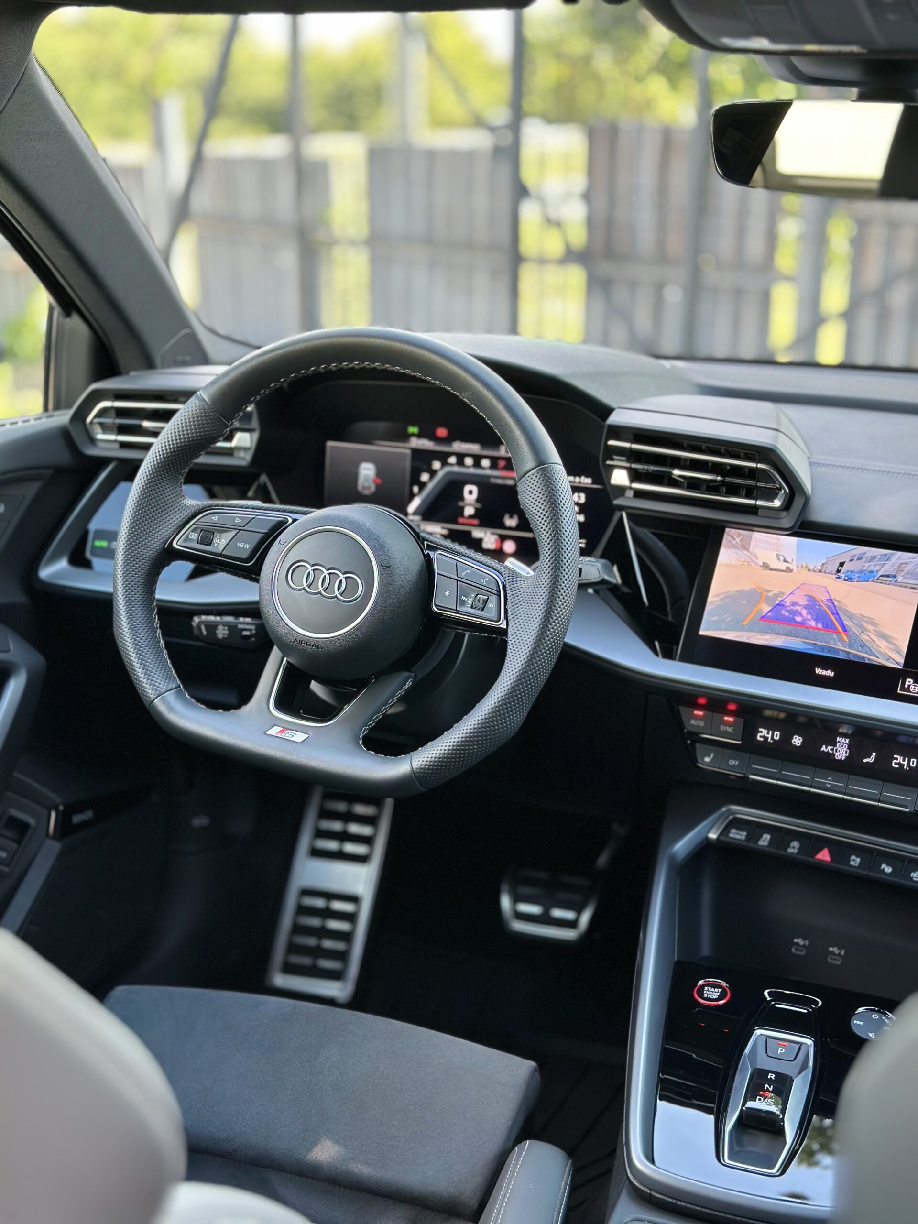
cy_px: 612
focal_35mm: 48
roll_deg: -0.6
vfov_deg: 39.7
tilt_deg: -16.2
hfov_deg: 30.3
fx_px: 1697
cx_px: 459
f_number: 1.78
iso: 125
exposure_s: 1/127
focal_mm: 6.86
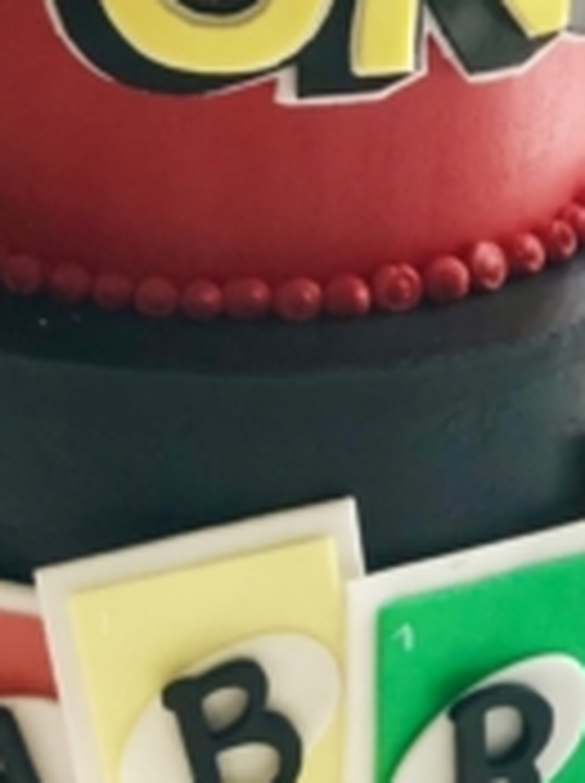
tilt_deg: -22.6
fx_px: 3705
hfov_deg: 9.0
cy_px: 112
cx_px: 326
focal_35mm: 164
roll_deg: +0.1
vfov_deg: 12.0
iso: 50
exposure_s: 1/30
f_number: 2.8
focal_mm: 6.6
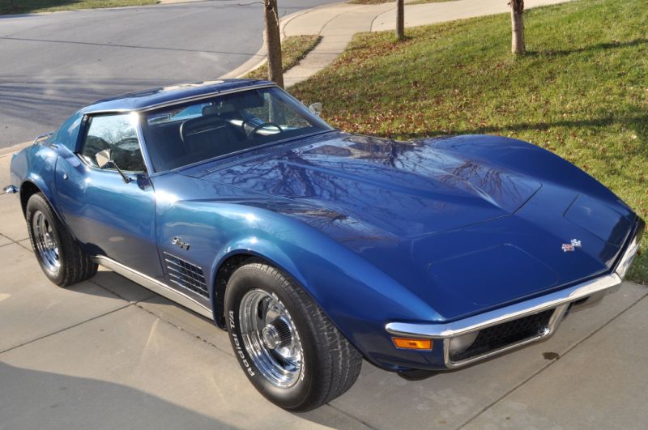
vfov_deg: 34.1
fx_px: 701
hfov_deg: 49.6
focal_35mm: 39
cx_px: 324
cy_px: 215
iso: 200
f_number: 10
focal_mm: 26
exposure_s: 1/200
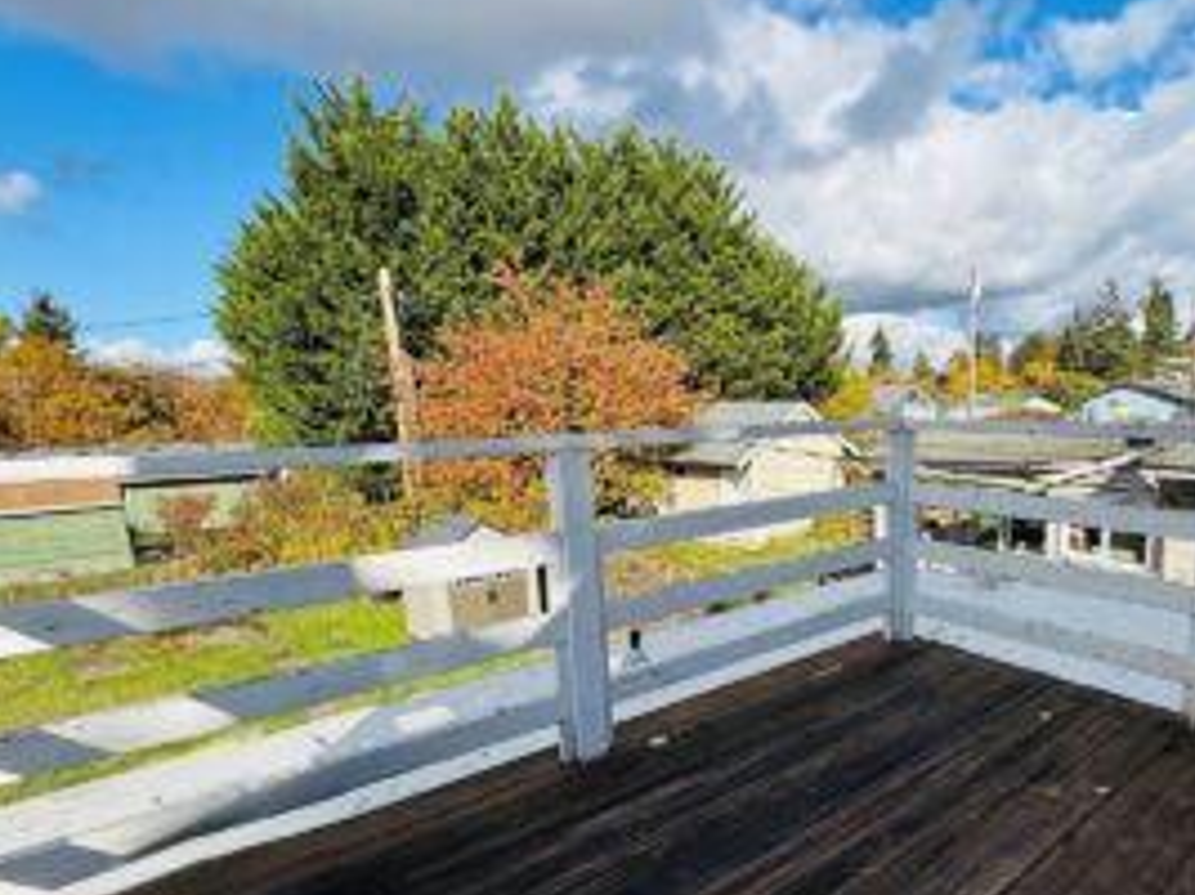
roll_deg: +0.9
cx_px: 806
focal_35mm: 21
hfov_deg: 76.3
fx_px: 725
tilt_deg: -10.2
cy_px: 528
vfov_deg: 62.9
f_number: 2.2
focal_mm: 2.22
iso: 40
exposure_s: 1/1637
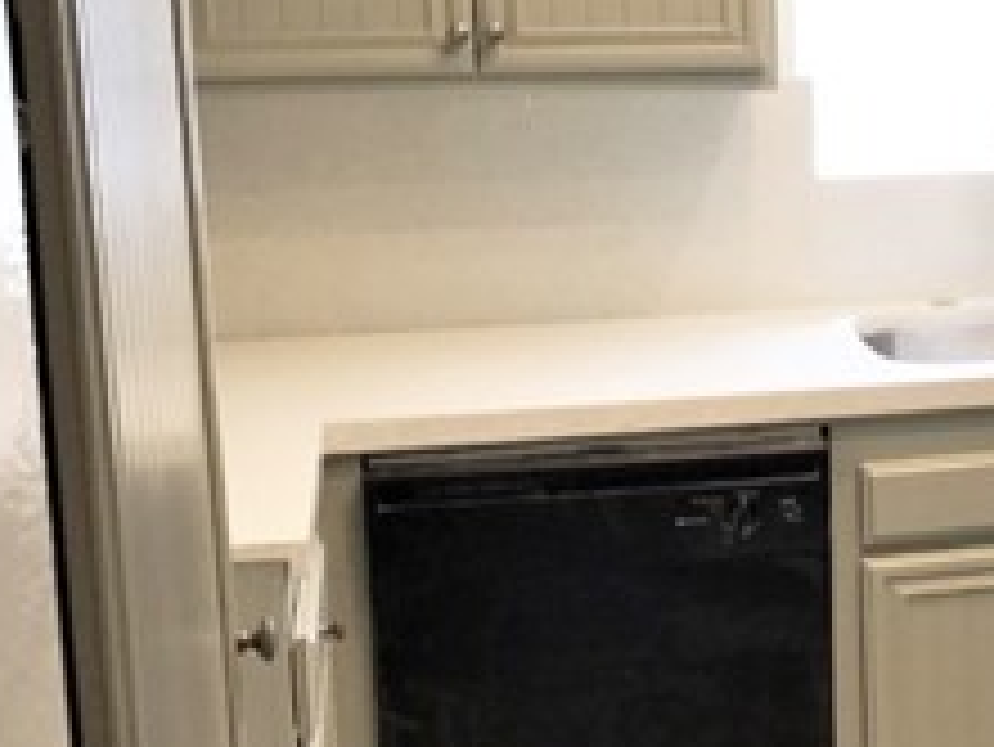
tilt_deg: -10.2
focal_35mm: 81
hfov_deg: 22.4
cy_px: 310
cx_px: 1165
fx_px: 2327
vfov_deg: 18.2
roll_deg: +1.1
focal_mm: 3.99
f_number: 1.8
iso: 40
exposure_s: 1/120
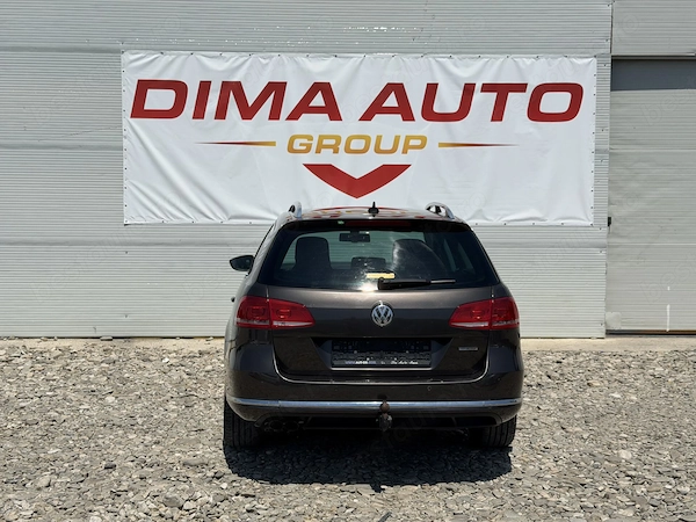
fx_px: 965
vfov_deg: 30.3
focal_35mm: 48
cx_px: 348
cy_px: 261
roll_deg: +0.9
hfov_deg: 39.7
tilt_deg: -1.1
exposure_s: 1/11364
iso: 64
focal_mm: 6.76
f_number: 1.78
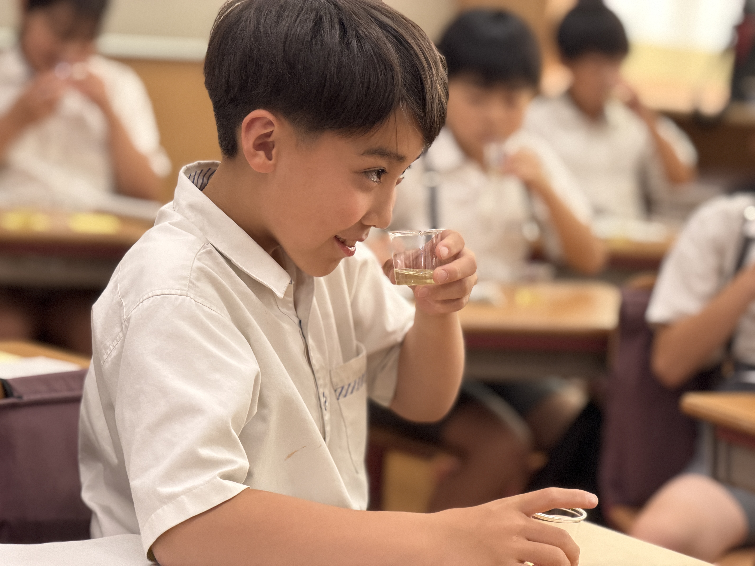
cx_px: 378
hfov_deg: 19.6
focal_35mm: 100
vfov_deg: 14.8
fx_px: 2181
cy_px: 283
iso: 400
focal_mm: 16.89
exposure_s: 1/120
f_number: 2.8
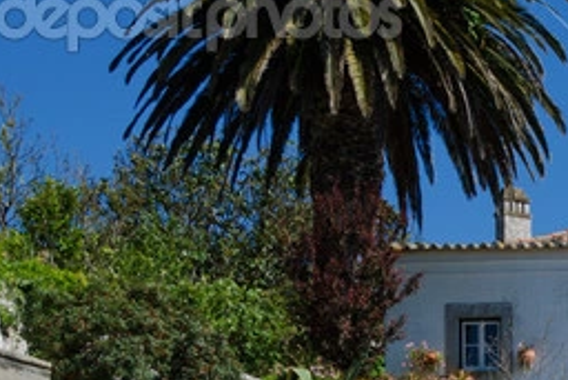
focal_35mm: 132
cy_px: 458
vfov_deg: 10.2
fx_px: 2084
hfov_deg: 13.9
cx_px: 995
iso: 100
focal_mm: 22
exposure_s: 1/250
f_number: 11
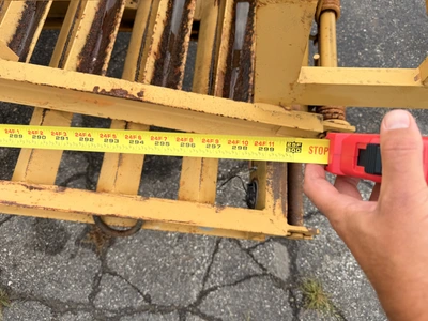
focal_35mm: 24
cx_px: 214
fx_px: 297
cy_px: 160
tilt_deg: -71.5
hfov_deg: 71.6
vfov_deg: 56.8
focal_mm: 6.76
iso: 80
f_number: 1.78
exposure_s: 1/1075
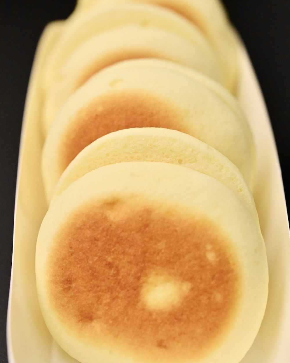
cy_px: 186
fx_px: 729
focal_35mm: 68
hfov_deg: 22.5
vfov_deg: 27.9
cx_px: 145
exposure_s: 1/200
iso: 6400
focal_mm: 60
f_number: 6.3
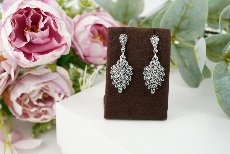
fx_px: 358
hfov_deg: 35.6
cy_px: 76
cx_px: 112
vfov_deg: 24.2
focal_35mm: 56
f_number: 7.1
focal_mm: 50
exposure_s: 1/50
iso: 200
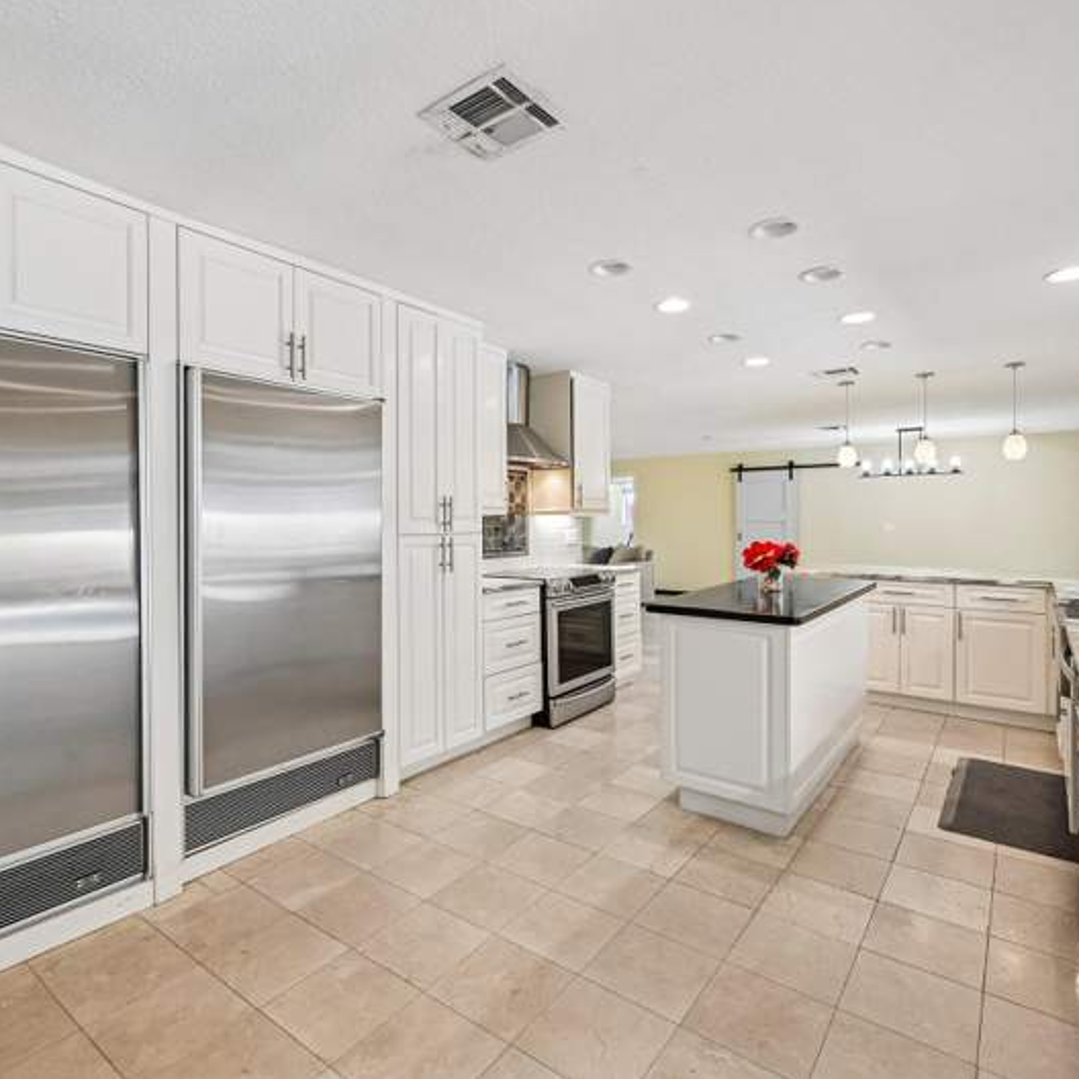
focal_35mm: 18
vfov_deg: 80.7
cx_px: 519
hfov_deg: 80.7
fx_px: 635
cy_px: 537
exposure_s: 1/160
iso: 3200
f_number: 8
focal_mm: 14
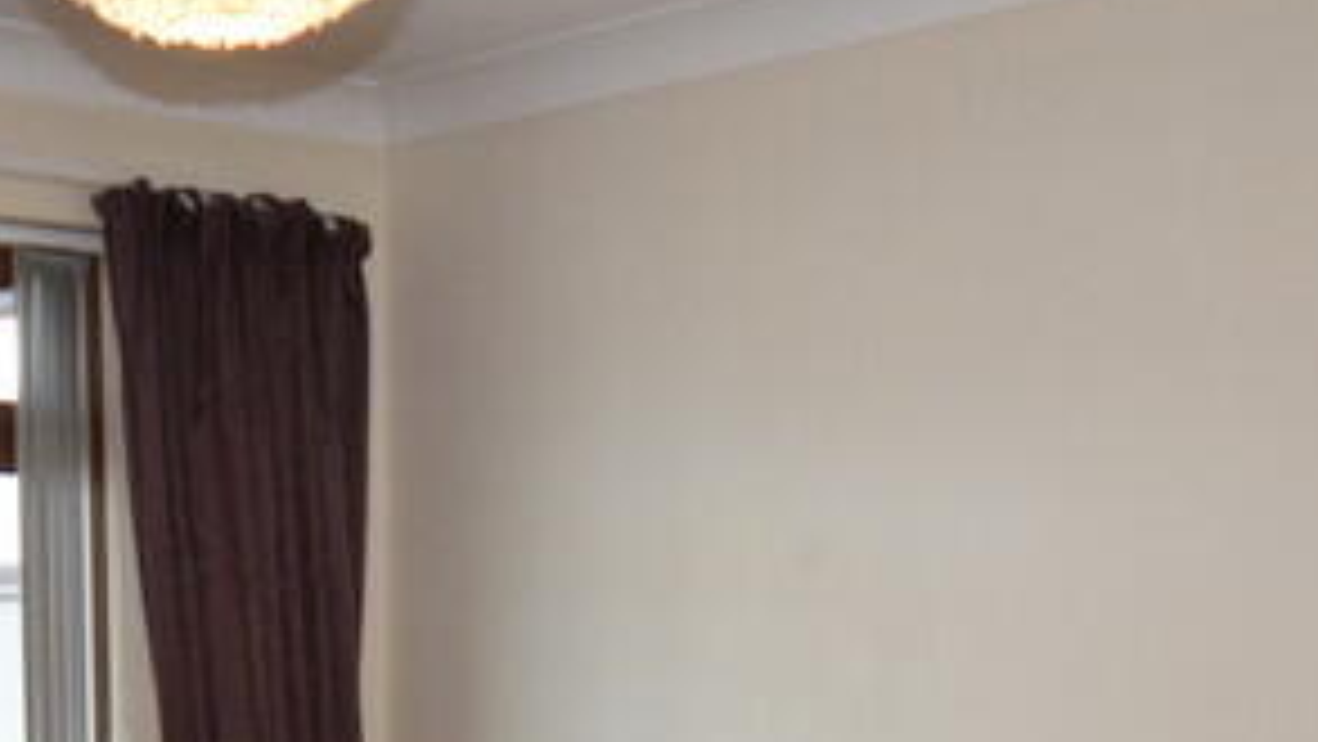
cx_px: 450
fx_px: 2692
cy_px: 1117
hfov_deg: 27.4
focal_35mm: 77
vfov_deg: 14.6
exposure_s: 1/125
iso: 640
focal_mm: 14
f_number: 5.6
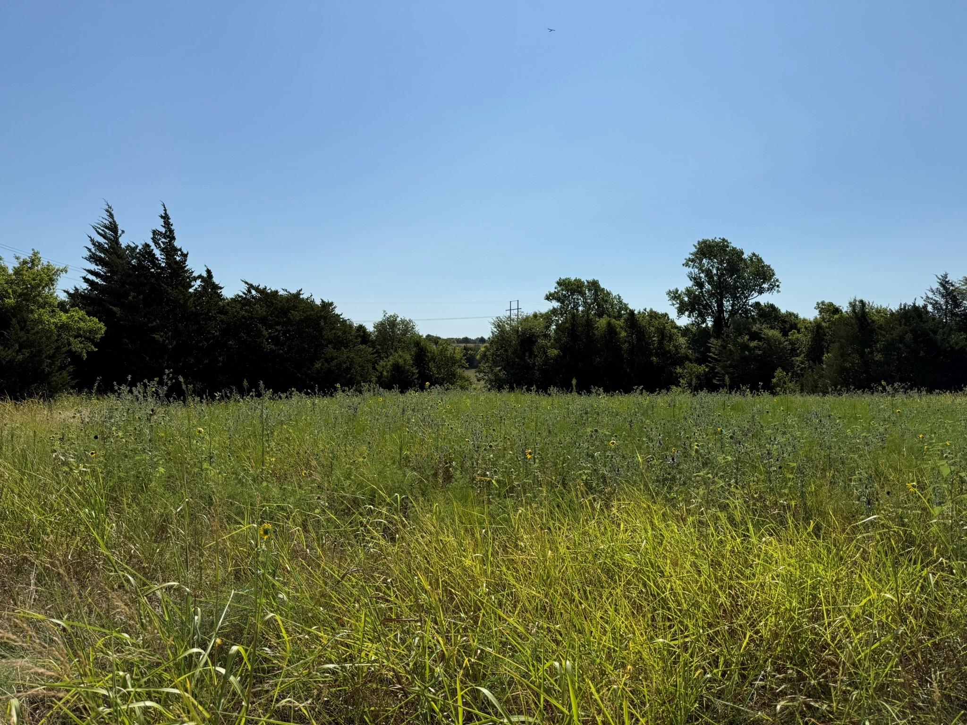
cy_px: 362
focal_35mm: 24
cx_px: 484
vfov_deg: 56.8
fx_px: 670
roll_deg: -1.0
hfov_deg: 71.6
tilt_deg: -0.7
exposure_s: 1/9091
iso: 80
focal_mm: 6.76
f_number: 1.78
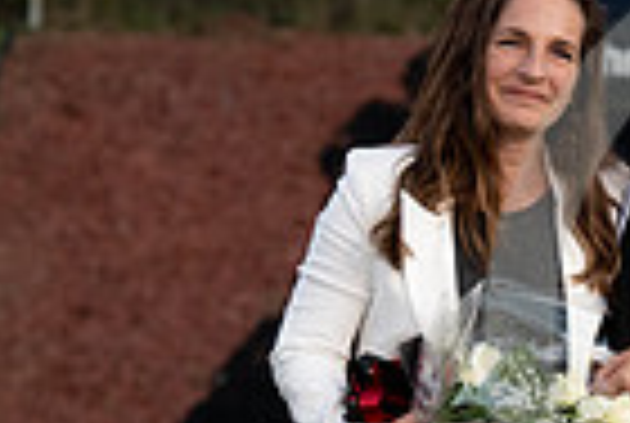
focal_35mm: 504
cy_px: 506
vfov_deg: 2.7
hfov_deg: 4.1
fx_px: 8839
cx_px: 868
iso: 1000
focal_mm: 122
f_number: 5.6
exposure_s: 1/250
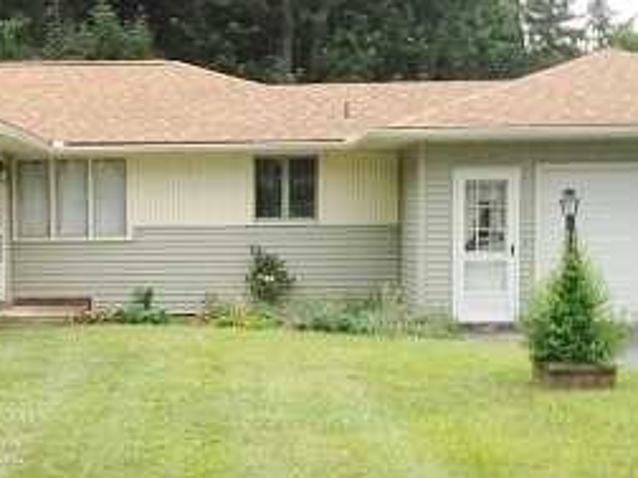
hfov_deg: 21.8
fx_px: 1640
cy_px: 301
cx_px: 165
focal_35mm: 89
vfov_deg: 16.6
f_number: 2.4
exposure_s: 1/480
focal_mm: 4.28
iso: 50
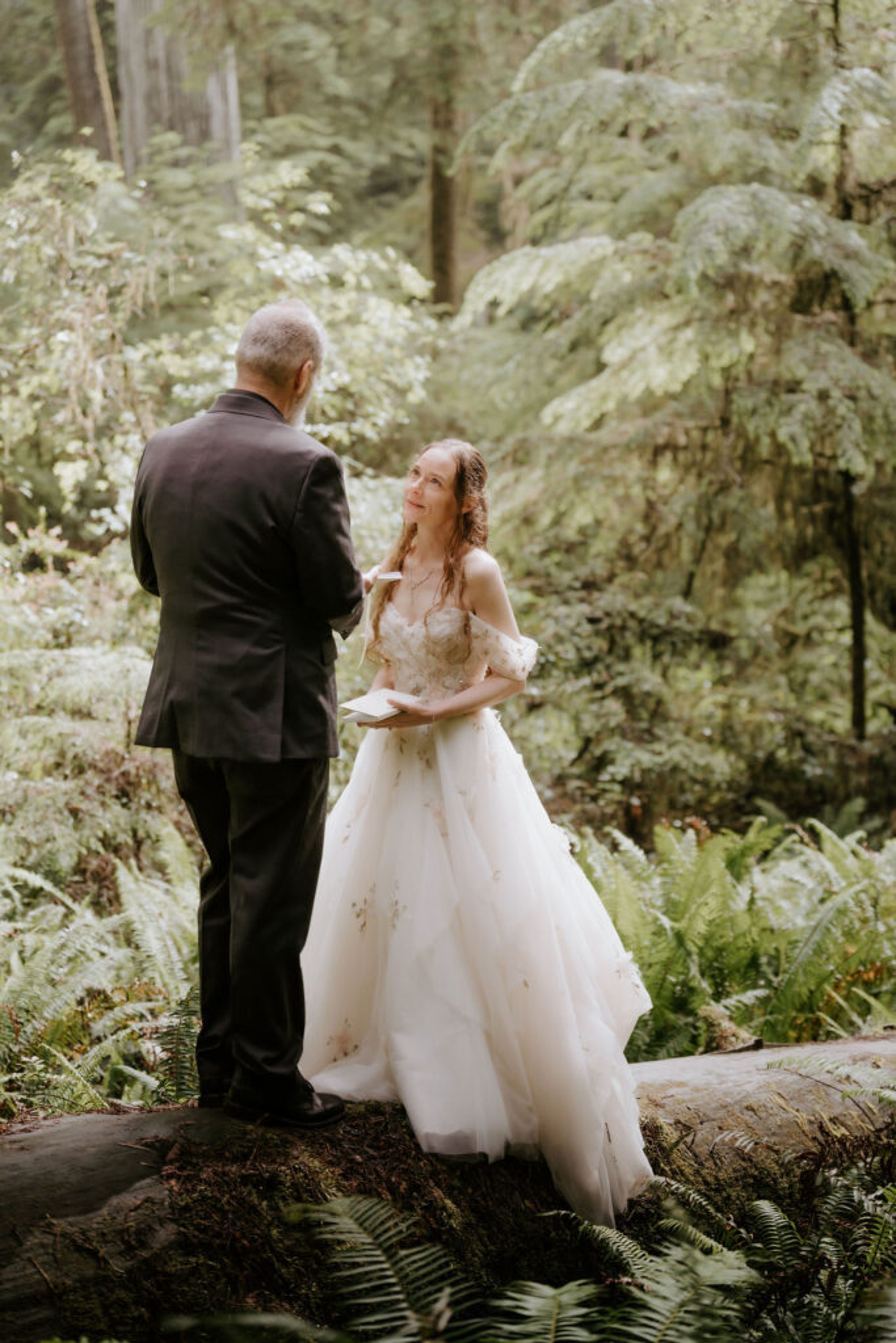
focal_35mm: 70
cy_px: 672
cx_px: 448
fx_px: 2612
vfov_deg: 28.8
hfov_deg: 19.5
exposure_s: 1/250
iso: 400
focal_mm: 70
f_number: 2.8
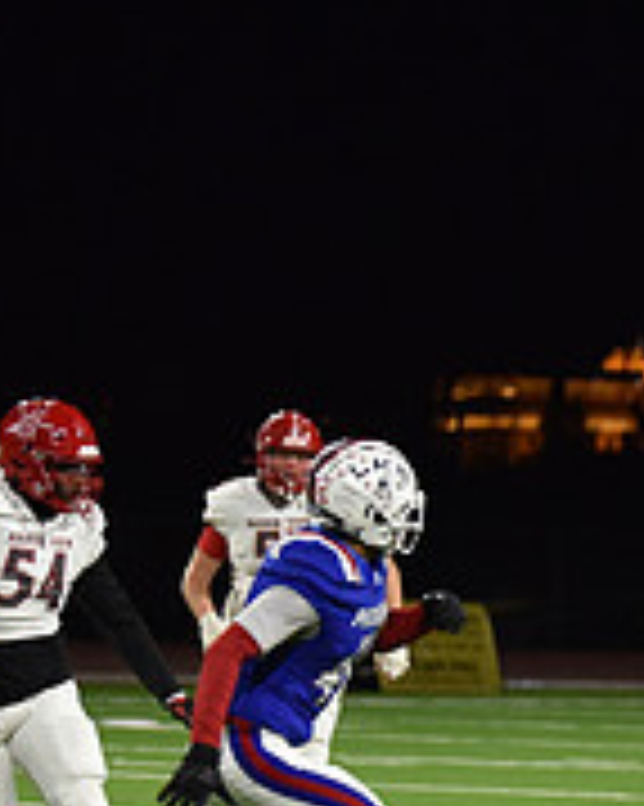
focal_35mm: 372
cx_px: 1166
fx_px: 8870
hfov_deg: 4.1
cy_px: 678
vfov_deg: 5.2
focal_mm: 122
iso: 2800
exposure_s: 1/640
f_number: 2.8
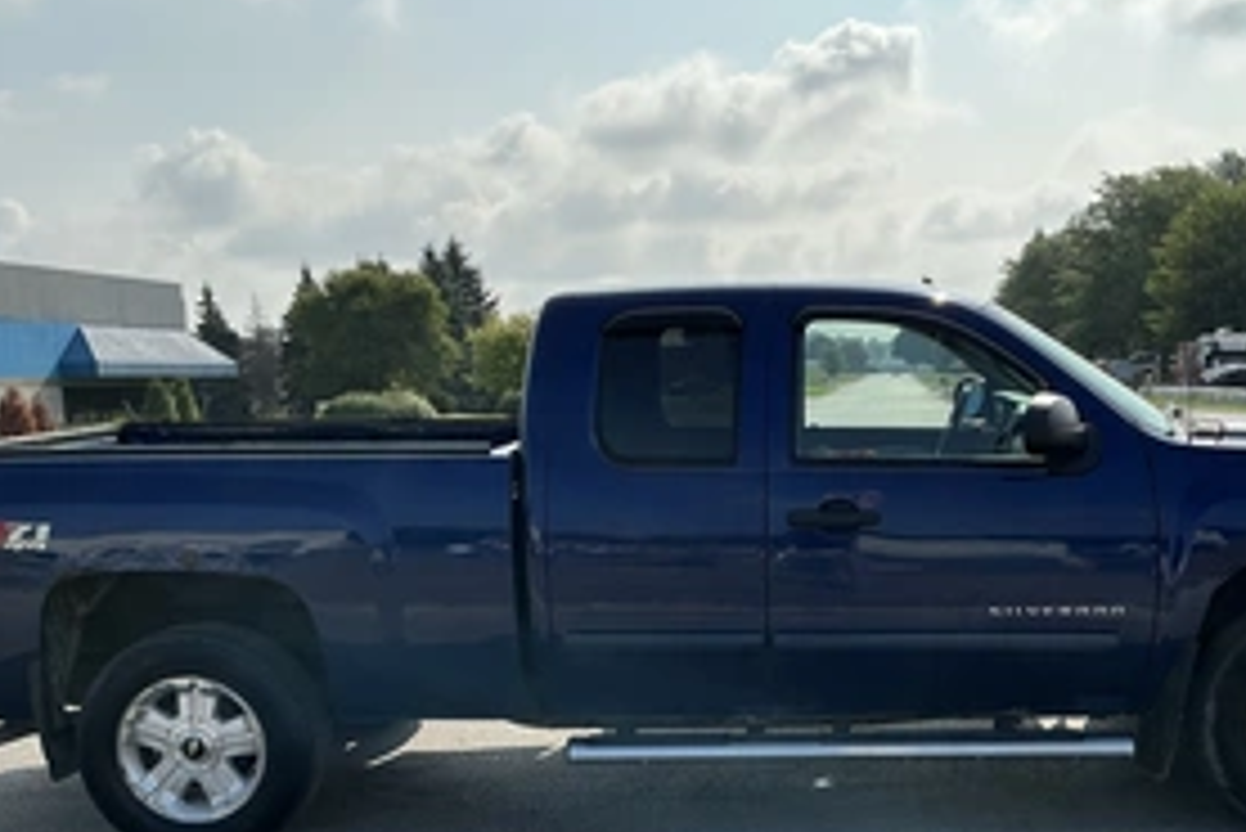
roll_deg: +1.9
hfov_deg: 46.1
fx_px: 1454
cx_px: 742
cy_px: 567
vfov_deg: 31.6
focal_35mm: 42
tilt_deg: -6.8
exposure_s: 1/3322
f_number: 1.8
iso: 25
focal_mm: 3
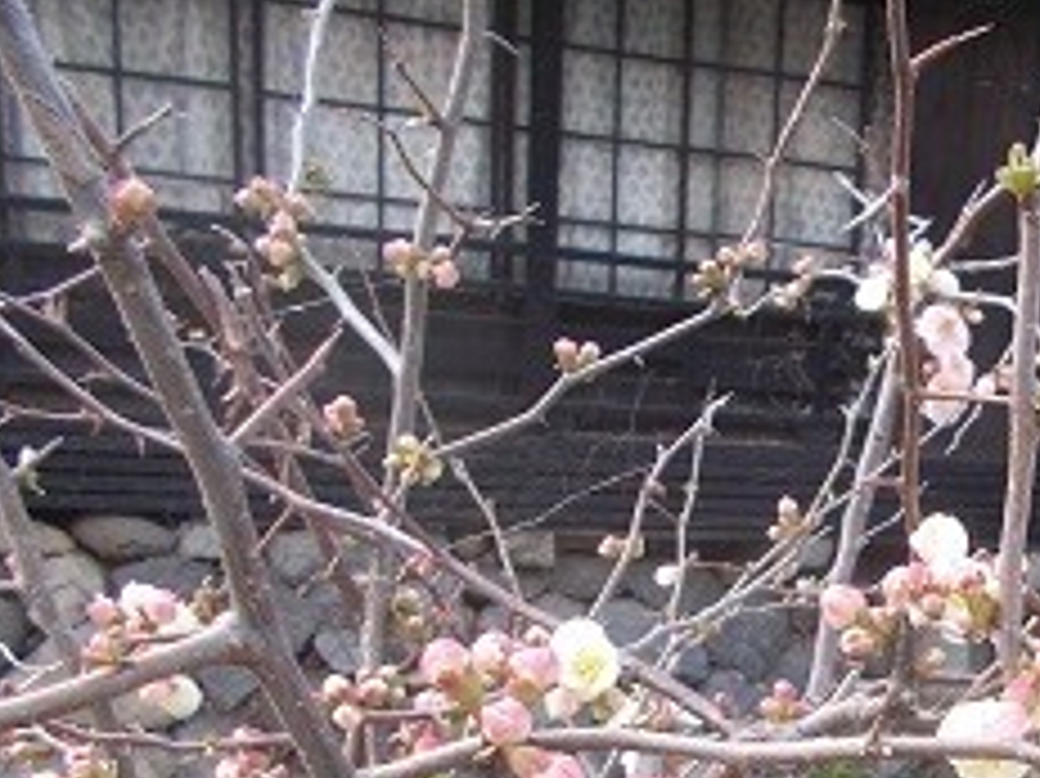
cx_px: 984
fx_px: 1561
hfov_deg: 34.3
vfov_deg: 26.8
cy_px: 738
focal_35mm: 52
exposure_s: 1/80
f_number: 3.2
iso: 80
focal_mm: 4.6
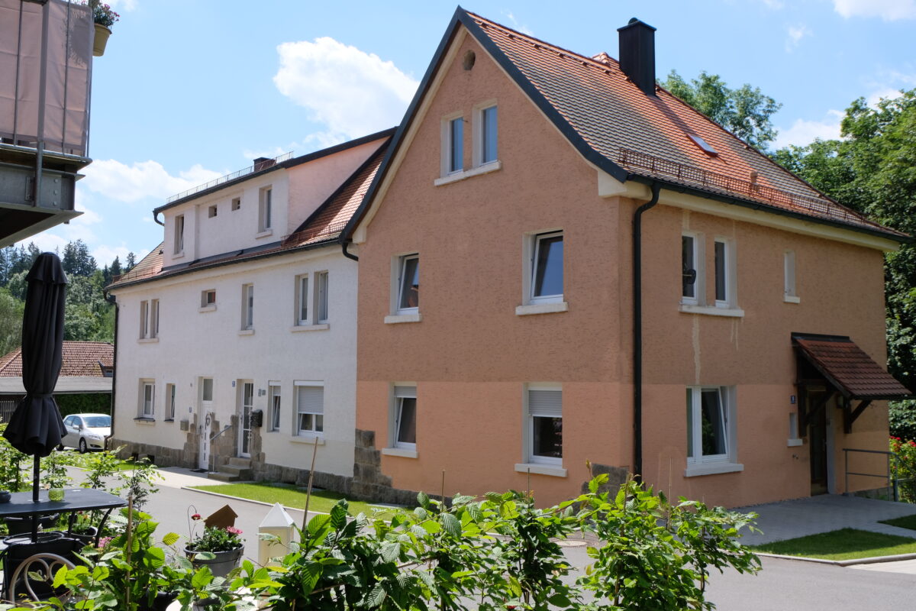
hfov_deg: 57.2
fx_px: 840
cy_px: 306
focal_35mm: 33
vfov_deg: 40.0
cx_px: 458
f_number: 9
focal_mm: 22.2
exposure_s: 1/400
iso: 400
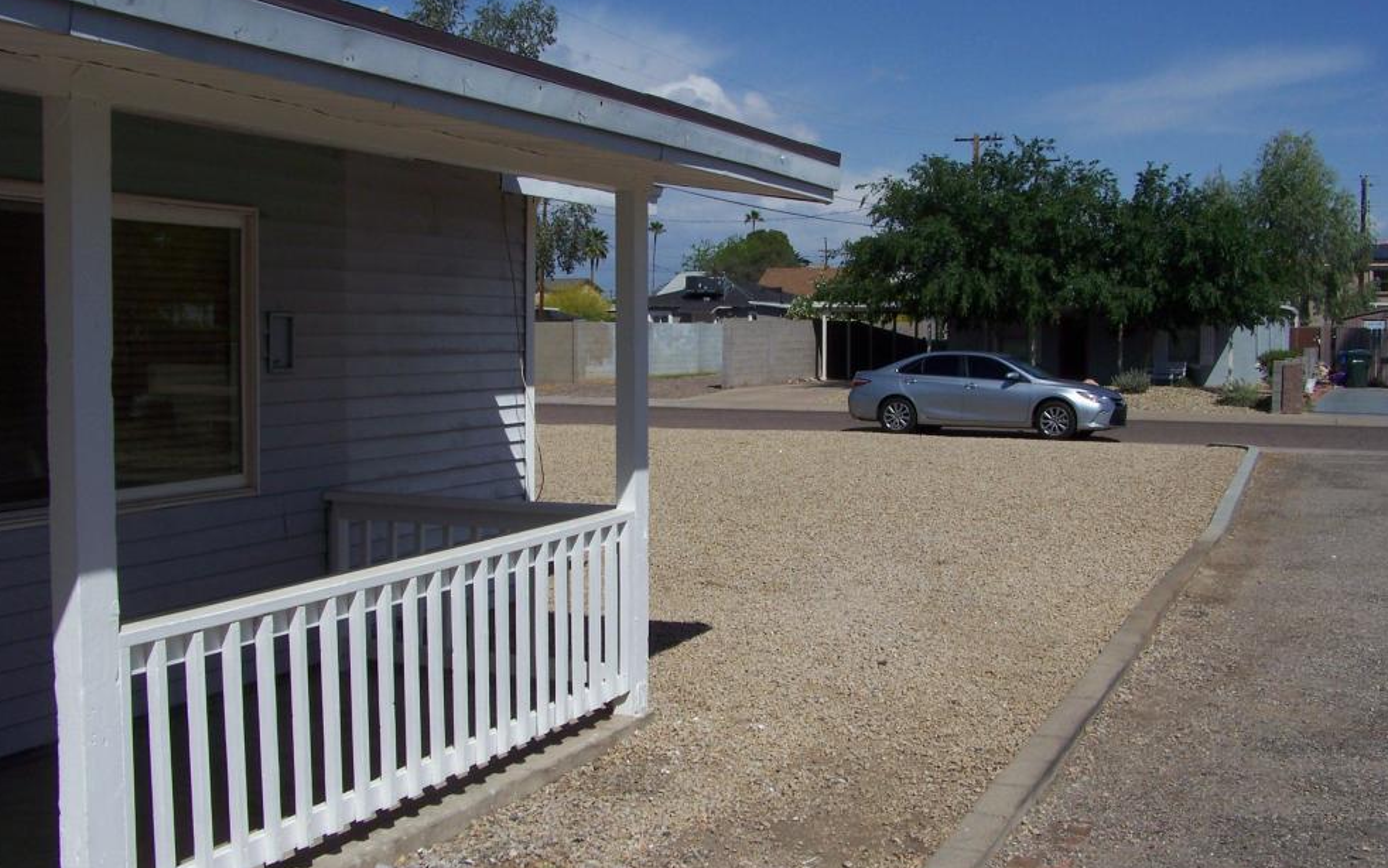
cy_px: 430
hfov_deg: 47.2
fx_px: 1589
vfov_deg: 30.5
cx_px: 691
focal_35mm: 42
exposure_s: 1/800
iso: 64
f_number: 5.6
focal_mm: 6.3
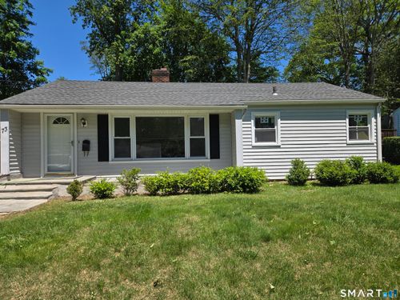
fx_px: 266
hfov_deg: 73.9
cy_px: 150
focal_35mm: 23
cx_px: 200
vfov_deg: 58.9
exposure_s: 1/1628
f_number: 1.8
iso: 25
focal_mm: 5.4
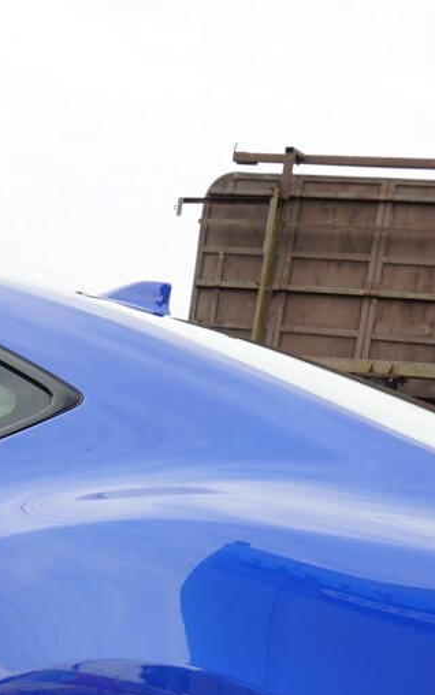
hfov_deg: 16.3
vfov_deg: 25.1
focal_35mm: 78
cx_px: -21
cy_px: 706
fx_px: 1478
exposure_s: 1/80
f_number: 7.1
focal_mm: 16
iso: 100
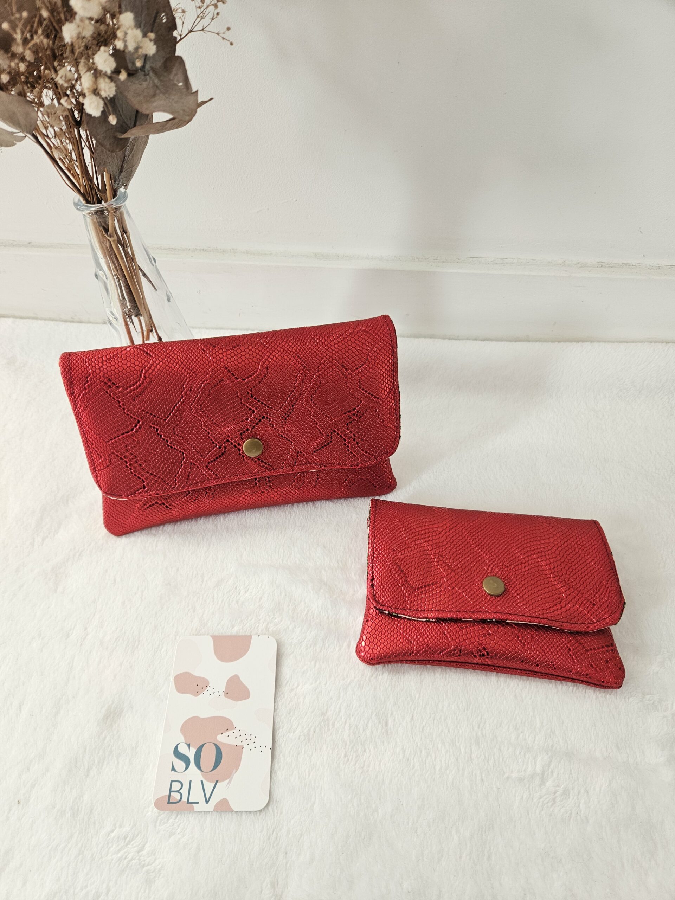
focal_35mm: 23
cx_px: 338
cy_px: 450
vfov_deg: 73.9
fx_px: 598
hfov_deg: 58.9
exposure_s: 1/100
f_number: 1.8
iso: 125
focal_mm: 5.4
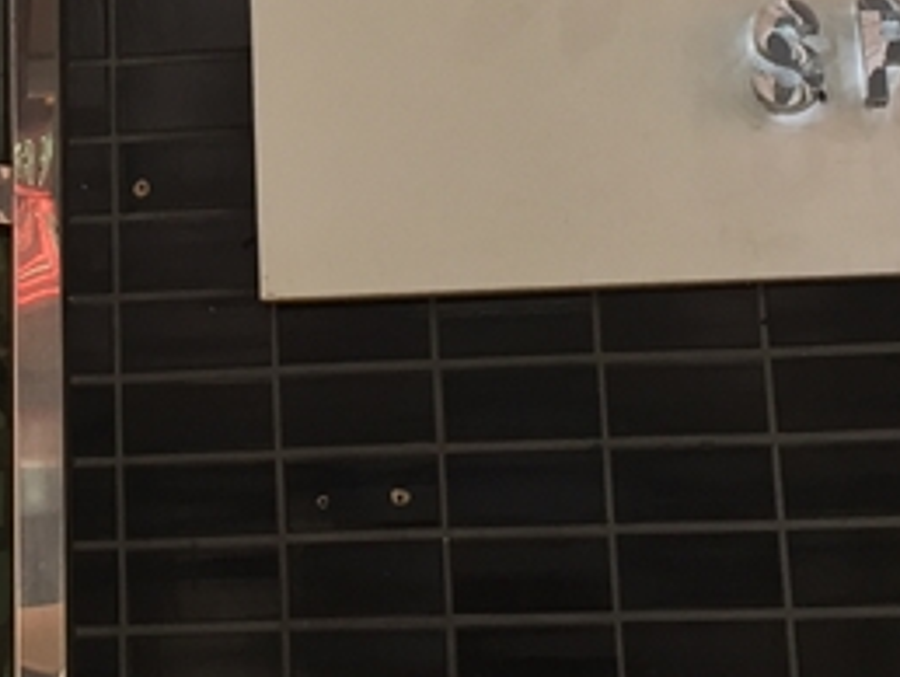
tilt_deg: +17.5
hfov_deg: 17.0
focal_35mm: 115
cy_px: -66
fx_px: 2993
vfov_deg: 12.7
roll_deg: +0.0
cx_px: 164
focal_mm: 4.15
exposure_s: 1/100
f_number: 2.2
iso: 50
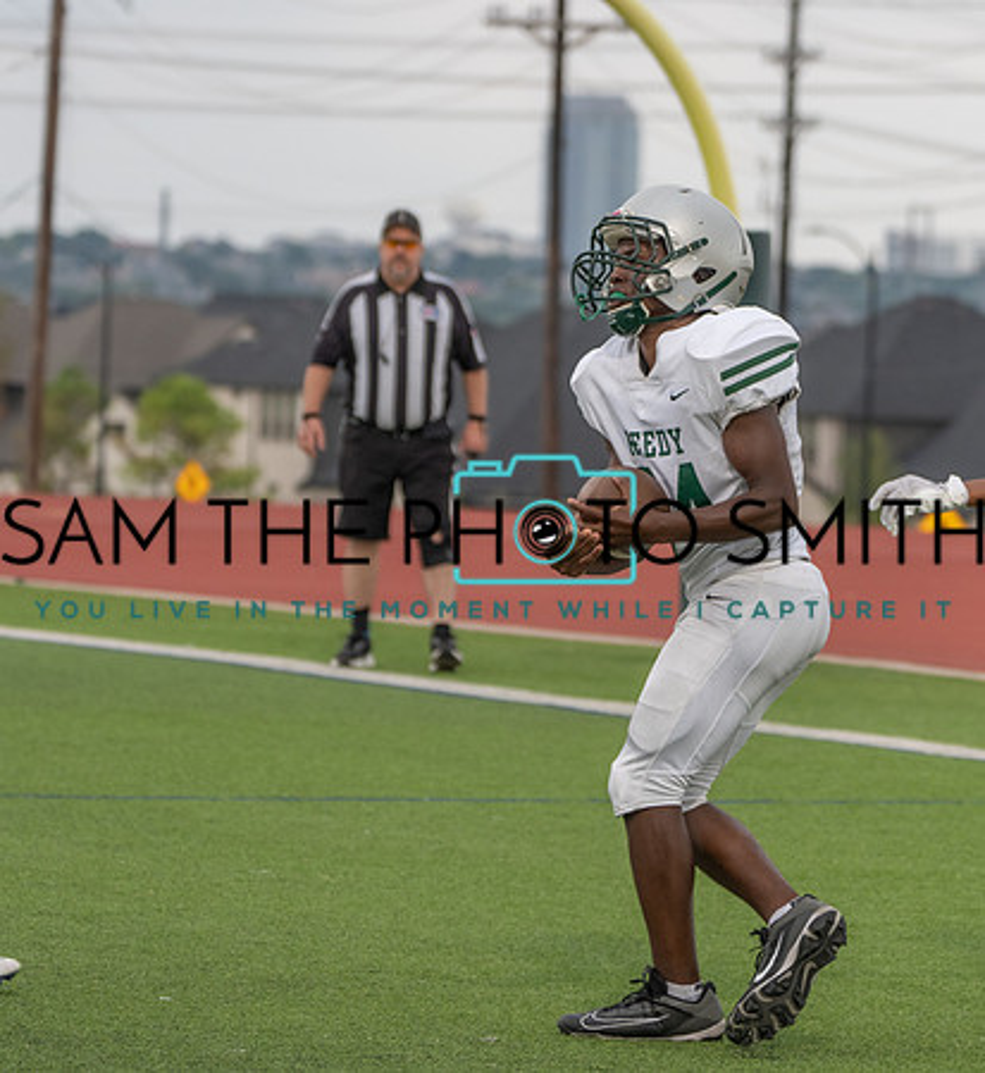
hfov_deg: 7.1
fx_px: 7960
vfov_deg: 7.7
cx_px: 691
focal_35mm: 236
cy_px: 506
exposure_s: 1/500
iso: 800
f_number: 5.6
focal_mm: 166
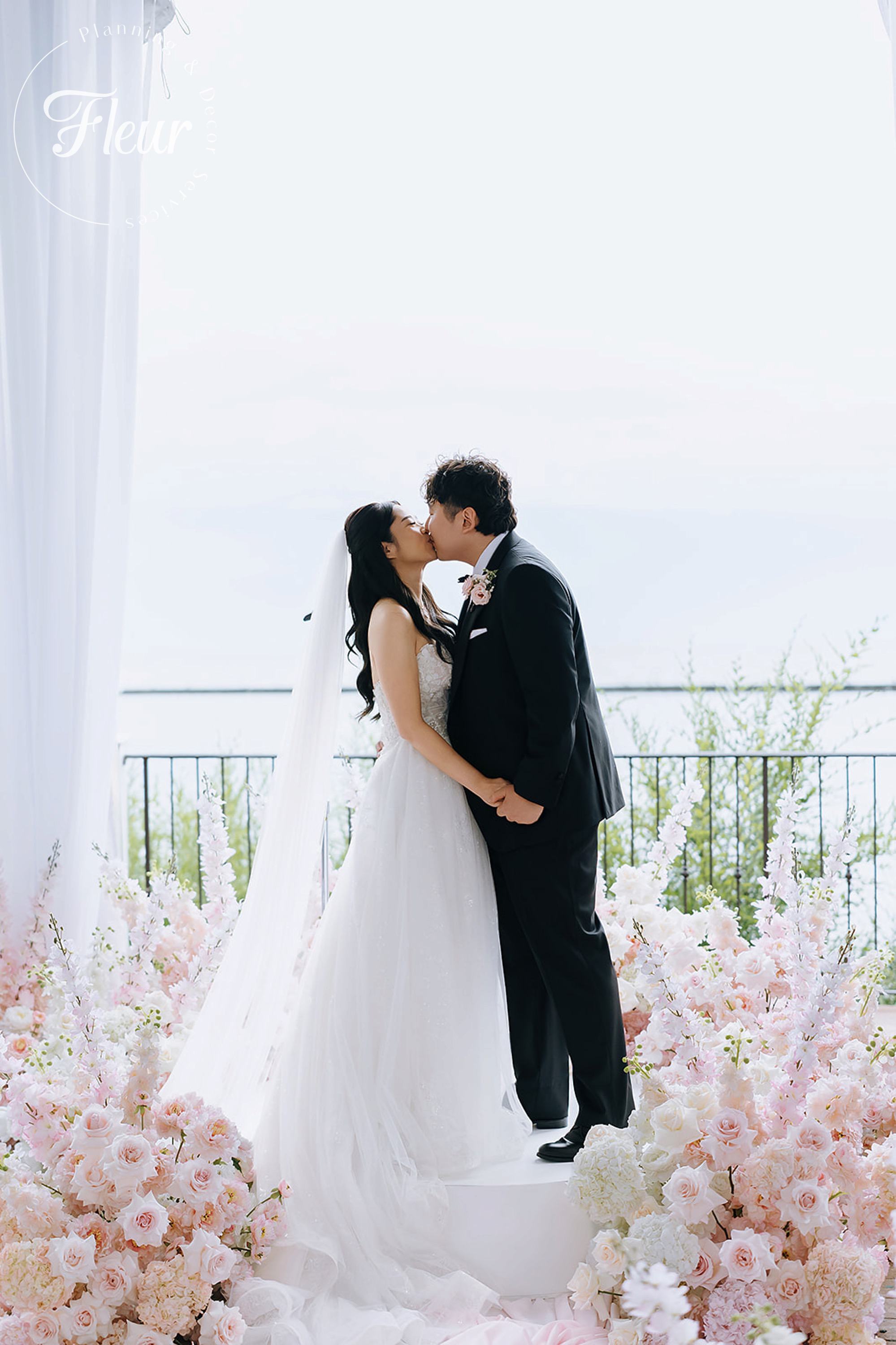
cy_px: 672
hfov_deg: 27.0
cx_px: 448
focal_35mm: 50
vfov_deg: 39.6
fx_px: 1867
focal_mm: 50
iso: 400
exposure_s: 1/1000
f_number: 2
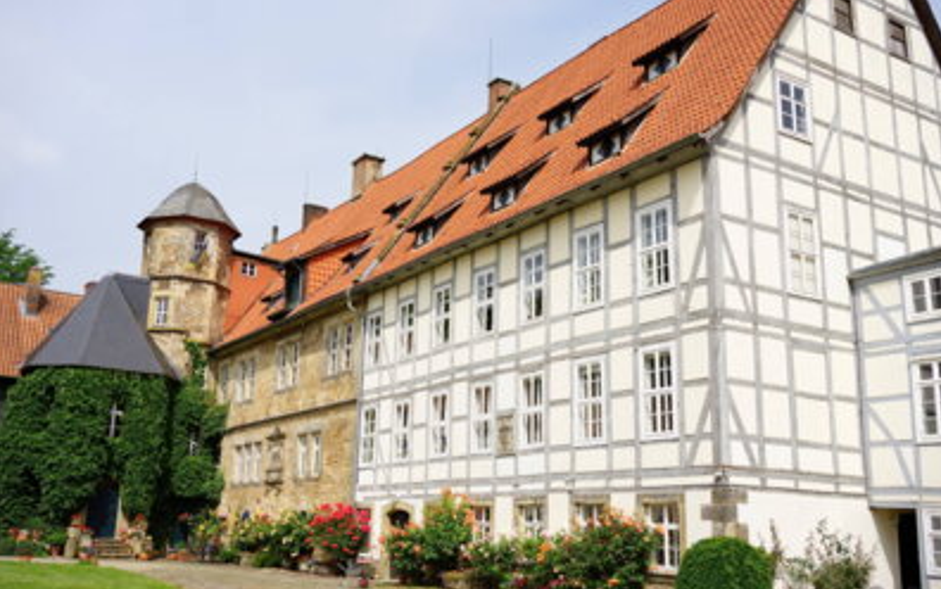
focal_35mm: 36
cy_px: 298
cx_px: 470
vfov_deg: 35.4
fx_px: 924
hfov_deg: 54.0
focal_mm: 35
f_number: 6.3
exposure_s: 1/800
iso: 100
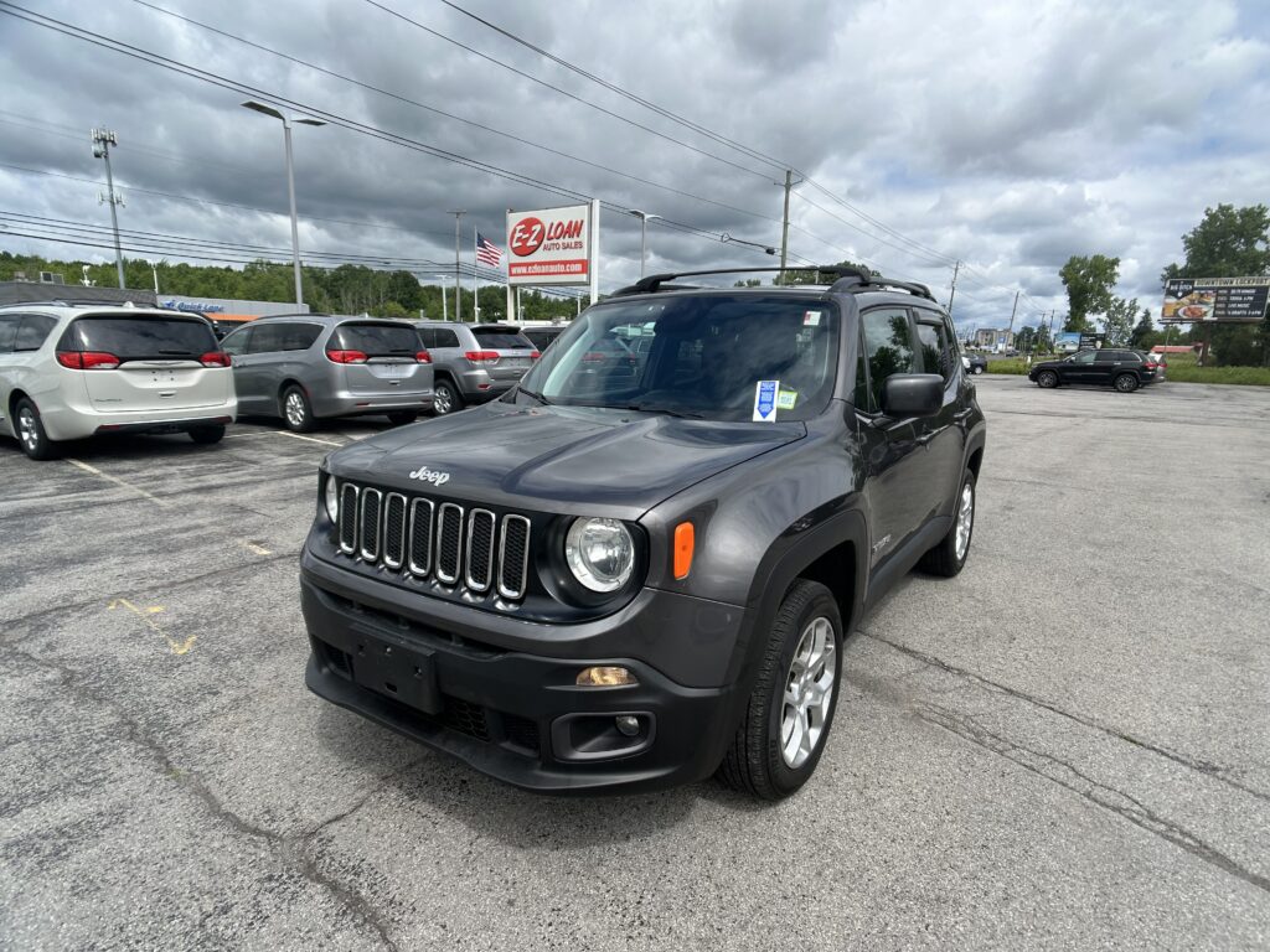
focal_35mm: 26
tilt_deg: -11.3
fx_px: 954
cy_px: 476
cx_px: 635
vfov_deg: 53.1
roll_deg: -1.9
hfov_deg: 67.3
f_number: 1.5
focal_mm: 5.7
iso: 50
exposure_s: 1/3831
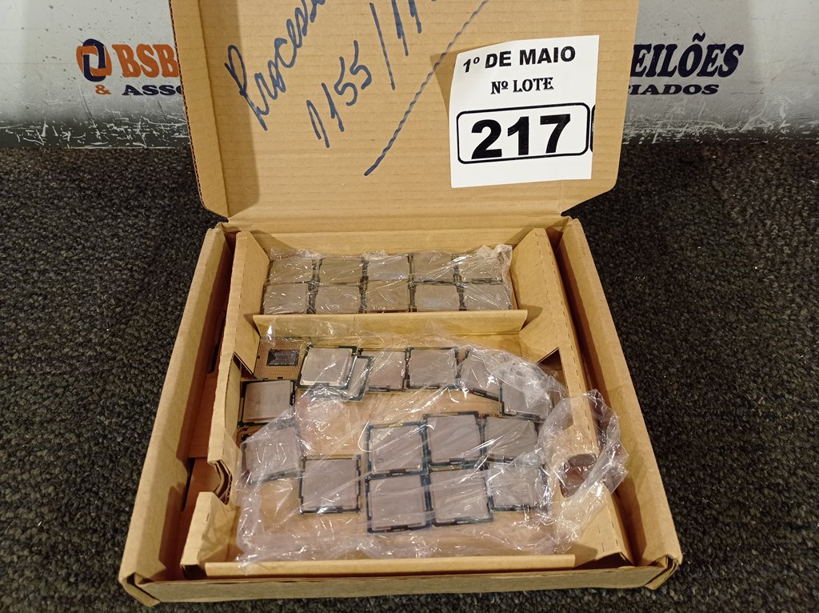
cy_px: 306
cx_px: 410
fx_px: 662
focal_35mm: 28
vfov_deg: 49.7
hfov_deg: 63.5
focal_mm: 4.7
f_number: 1.79
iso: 104
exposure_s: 1/60
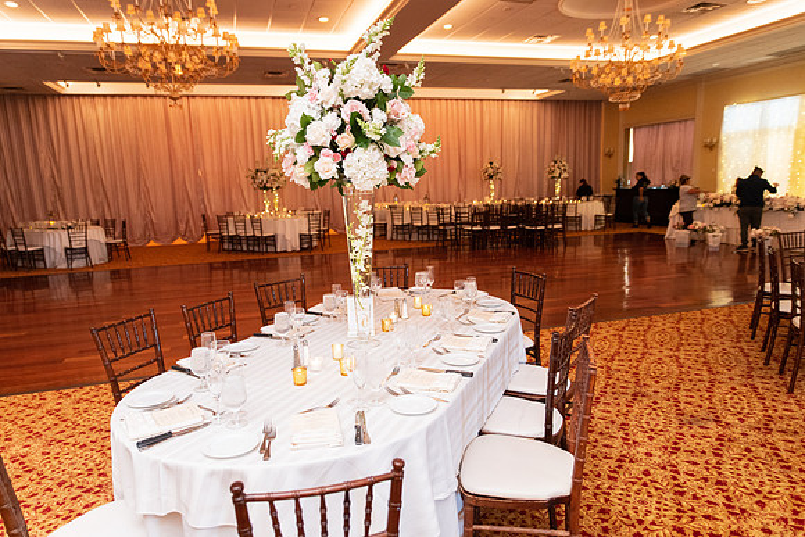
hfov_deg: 73.7
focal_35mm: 24
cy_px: 268
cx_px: 402
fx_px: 537
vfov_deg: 53.2
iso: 3200
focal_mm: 24
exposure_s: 1/100
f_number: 2.8
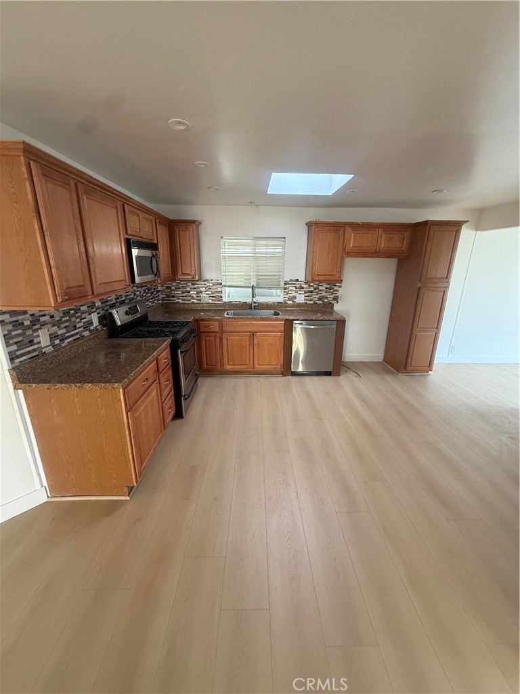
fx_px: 280
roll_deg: -0.7
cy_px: 347
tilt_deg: -15.8
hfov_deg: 85.7
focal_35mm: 14
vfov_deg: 102.1
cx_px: 260
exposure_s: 1/99
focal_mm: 2.22
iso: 320
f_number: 2.2
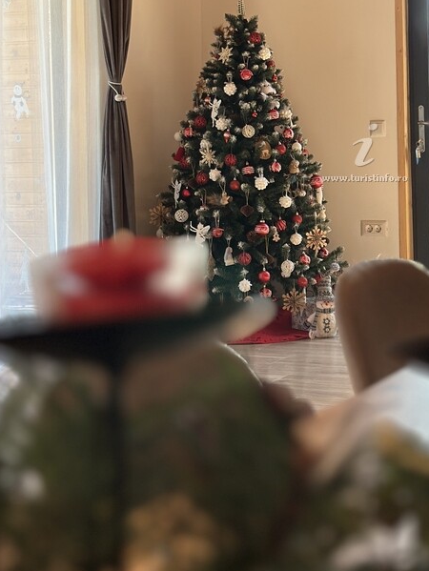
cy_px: 143
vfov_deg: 23.6
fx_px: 1354
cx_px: 357
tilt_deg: -1.5
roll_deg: +0.6
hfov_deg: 17.8
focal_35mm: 82
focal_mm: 6.86
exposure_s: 1/171
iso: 125
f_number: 1.78
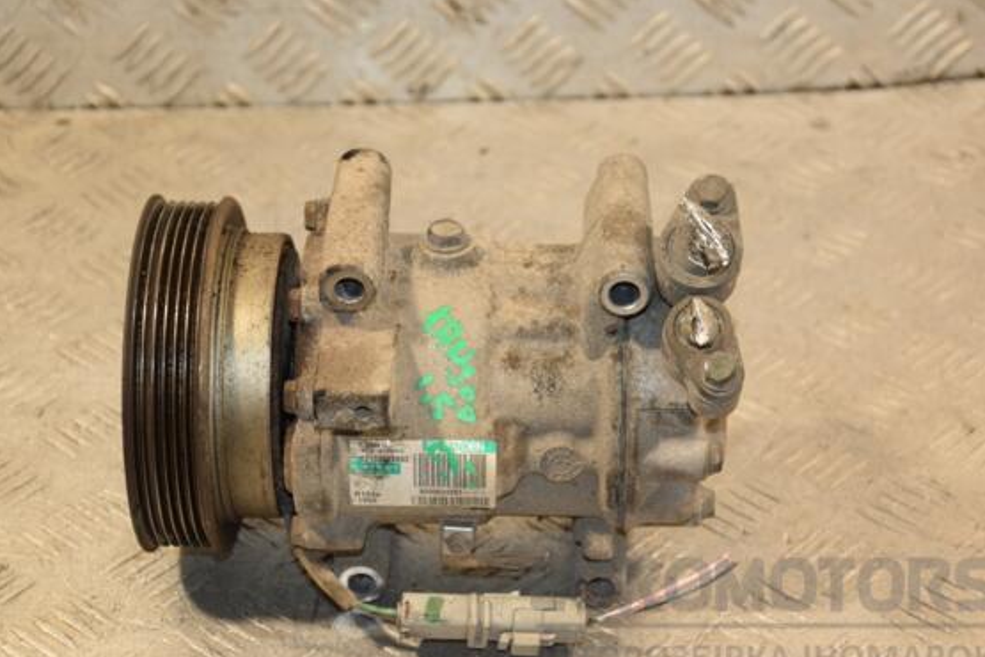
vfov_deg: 14.6
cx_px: 497
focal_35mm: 94
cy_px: 348
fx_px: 2572
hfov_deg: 21.7
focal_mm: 58
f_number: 5
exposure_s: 1/125
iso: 800
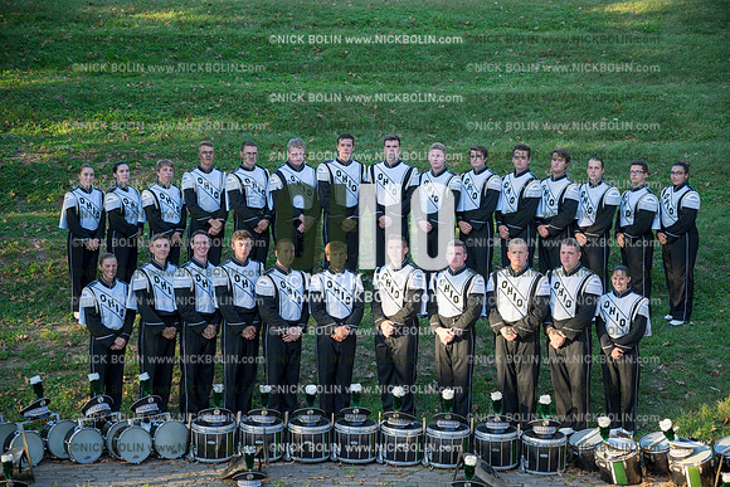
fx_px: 1399
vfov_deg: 19.7
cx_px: 365
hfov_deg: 29.2
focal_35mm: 69
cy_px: 244
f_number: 4
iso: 125
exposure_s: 1/160
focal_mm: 69
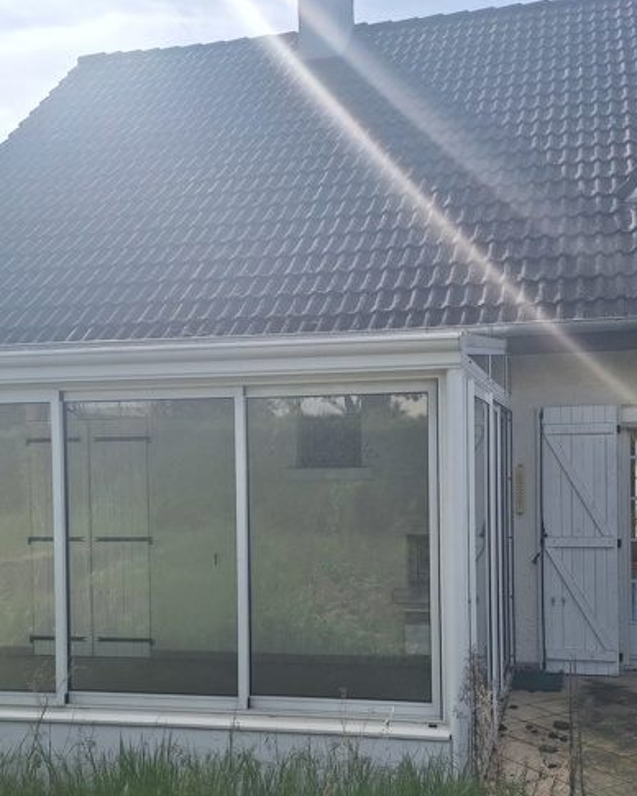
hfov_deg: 40.0
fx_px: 872
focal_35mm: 37
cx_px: 368
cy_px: 476
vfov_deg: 48.8
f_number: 1.8
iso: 40
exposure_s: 1/3058
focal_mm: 5.54
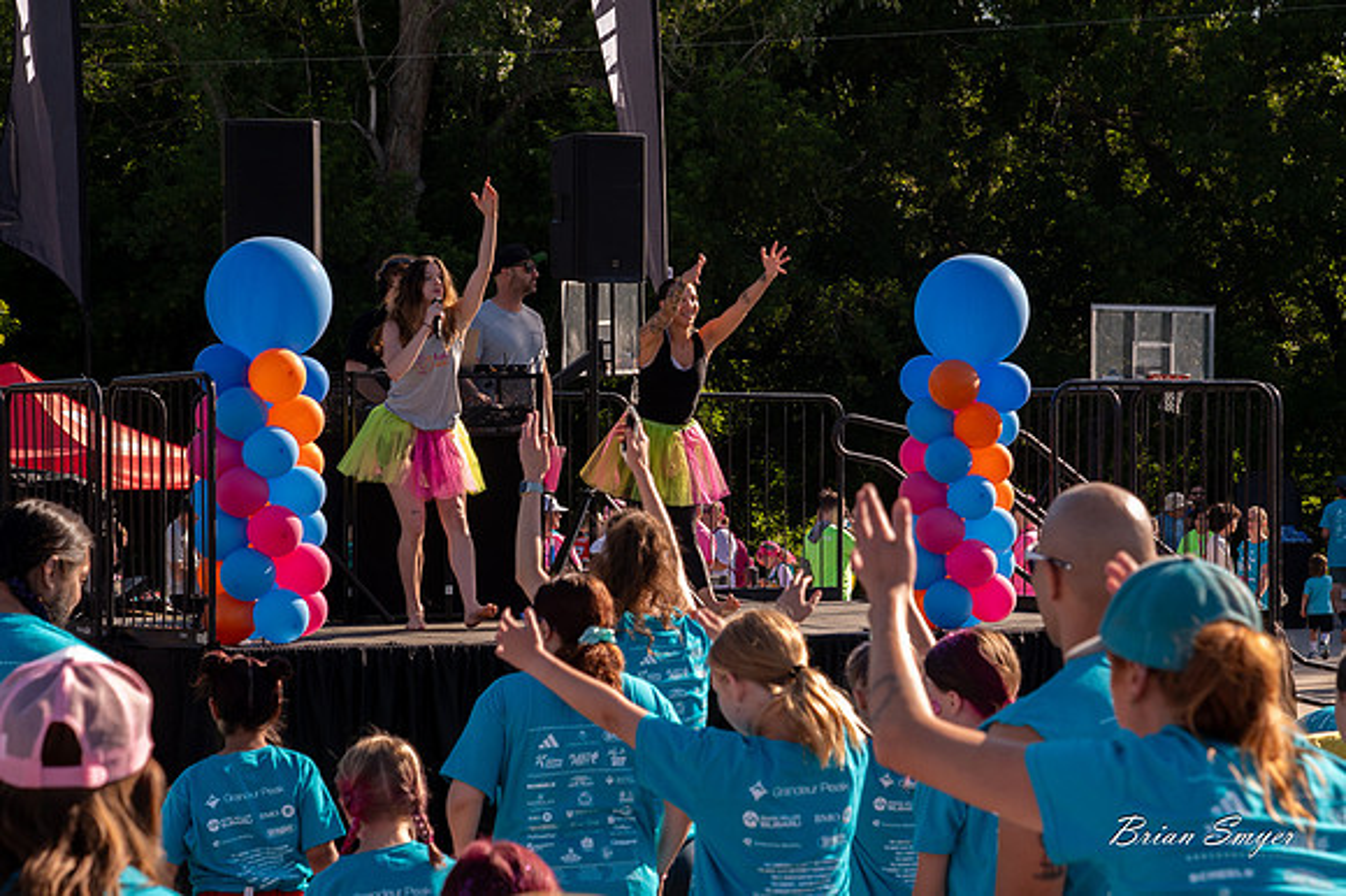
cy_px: 477
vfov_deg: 12.5
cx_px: 706
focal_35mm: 110
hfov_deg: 18.7
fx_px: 4097
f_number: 8
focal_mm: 75
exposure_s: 1/250
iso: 200
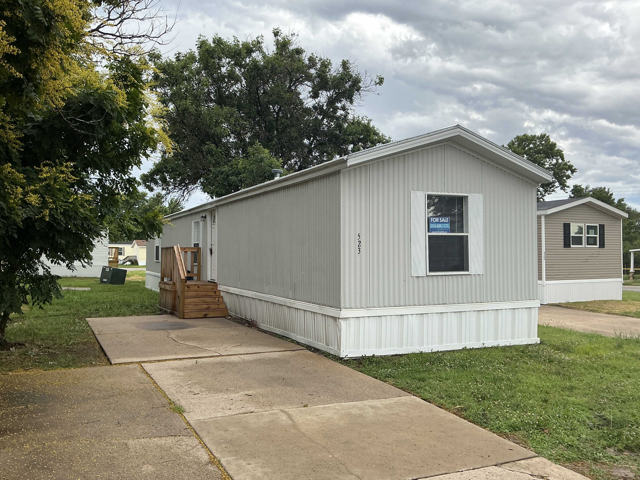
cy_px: 240
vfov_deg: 49.7
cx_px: 320
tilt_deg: +1.1
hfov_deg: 63.4
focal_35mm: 28
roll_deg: -1.1
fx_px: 518
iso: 25
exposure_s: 1/389
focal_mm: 3
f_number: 1.8
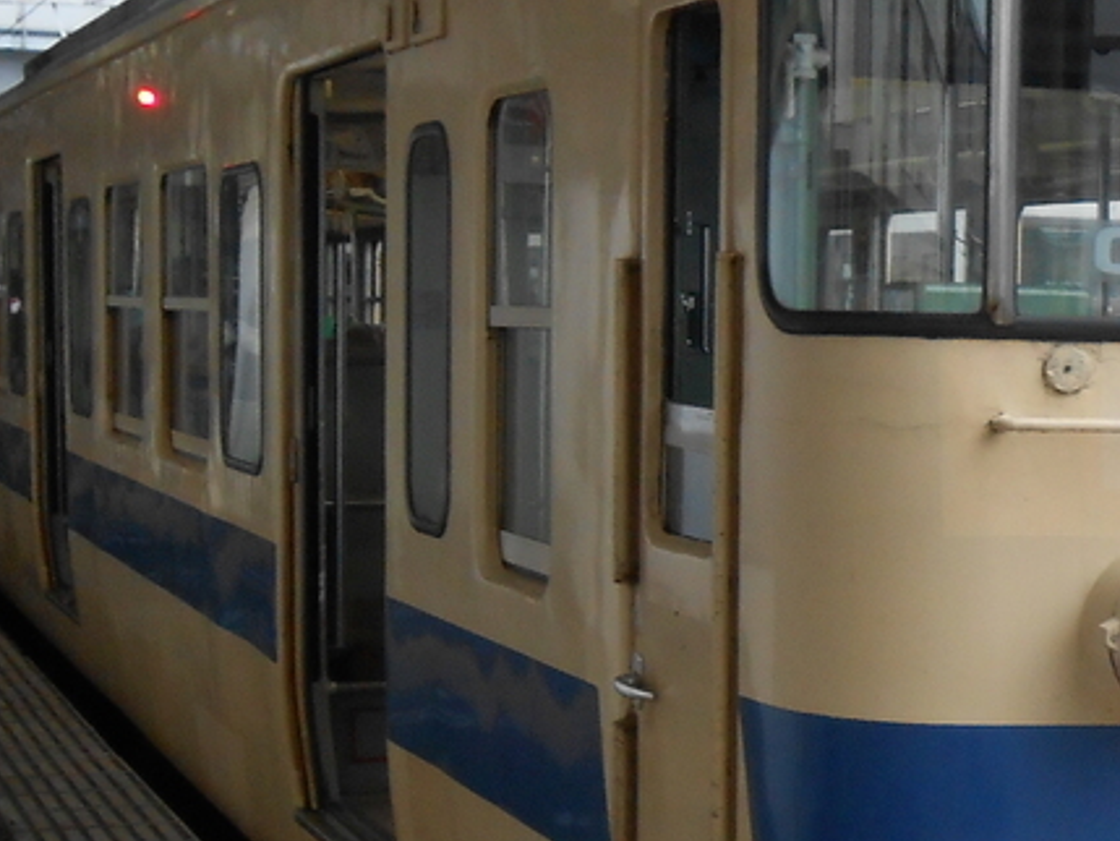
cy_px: 593
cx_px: 1277
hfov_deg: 19.6
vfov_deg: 15.5
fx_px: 3075
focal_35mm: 95
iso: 250
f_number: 3.9
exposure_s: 1/250
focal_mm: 6
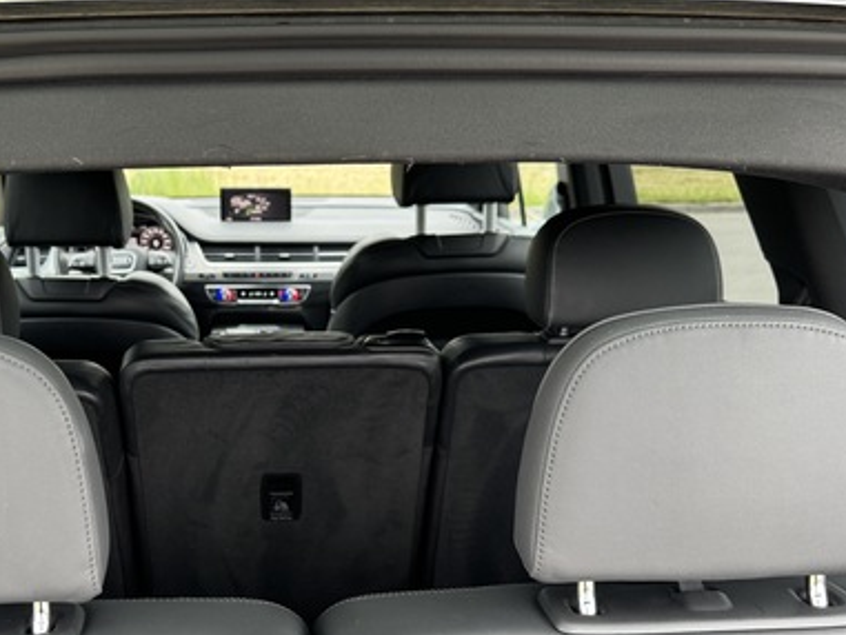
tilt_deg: -19.9
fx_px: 978
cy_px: 437
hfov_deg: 46.1
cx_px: 288
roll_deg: +0.1
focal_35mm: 40
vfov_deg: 35.5
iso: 160
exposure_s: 1/121
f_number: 1.78
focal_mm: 6.76
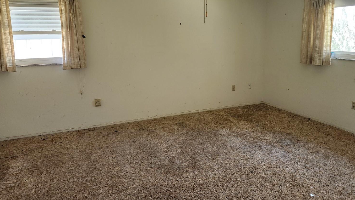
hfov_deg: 69.8
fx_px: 254
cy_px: 80
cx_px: 185
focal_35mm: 27
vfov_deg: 42.7
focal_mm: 5.54
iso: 800
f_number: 1.8
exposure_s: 1/120
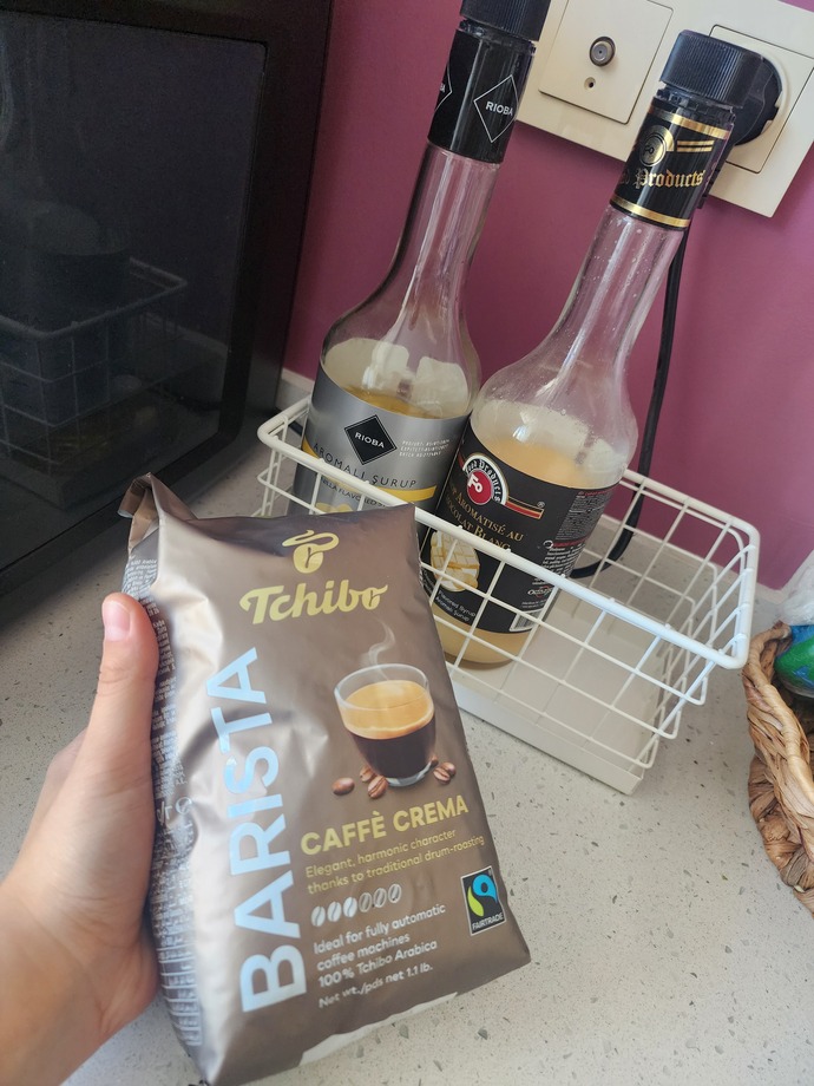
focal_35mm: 23
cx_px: 407
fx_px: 721
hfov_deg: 58.9
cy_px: 543
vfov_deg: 73.9
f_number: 1.8
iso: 250
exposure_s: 1/100
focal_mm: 6.4
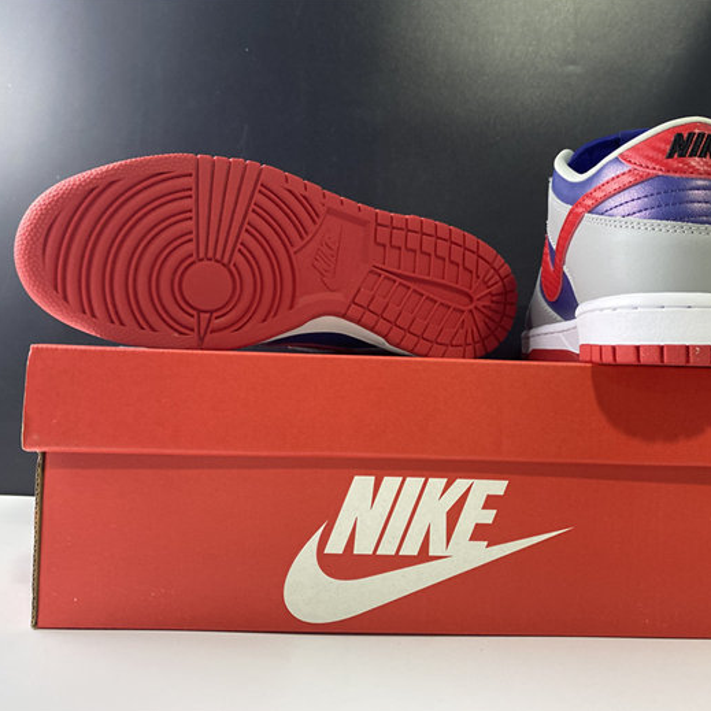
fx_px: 720
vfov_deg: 52.5
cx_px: 410
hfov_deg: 52.3
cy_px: 354
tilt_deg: +1.8
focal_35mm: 31
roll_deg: -0.5
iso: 250
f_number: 1.8
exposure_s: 1/60
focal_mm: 4.25
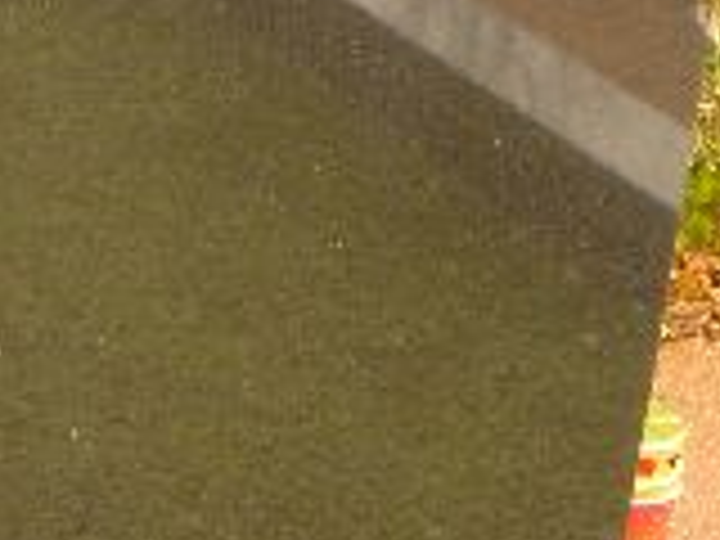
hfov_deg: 12.2
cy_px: 86
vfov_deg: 9.6
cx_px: -382
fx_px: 3203
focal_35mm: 154
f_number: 3.6
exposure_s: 1/15
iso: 100
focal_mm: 6.8
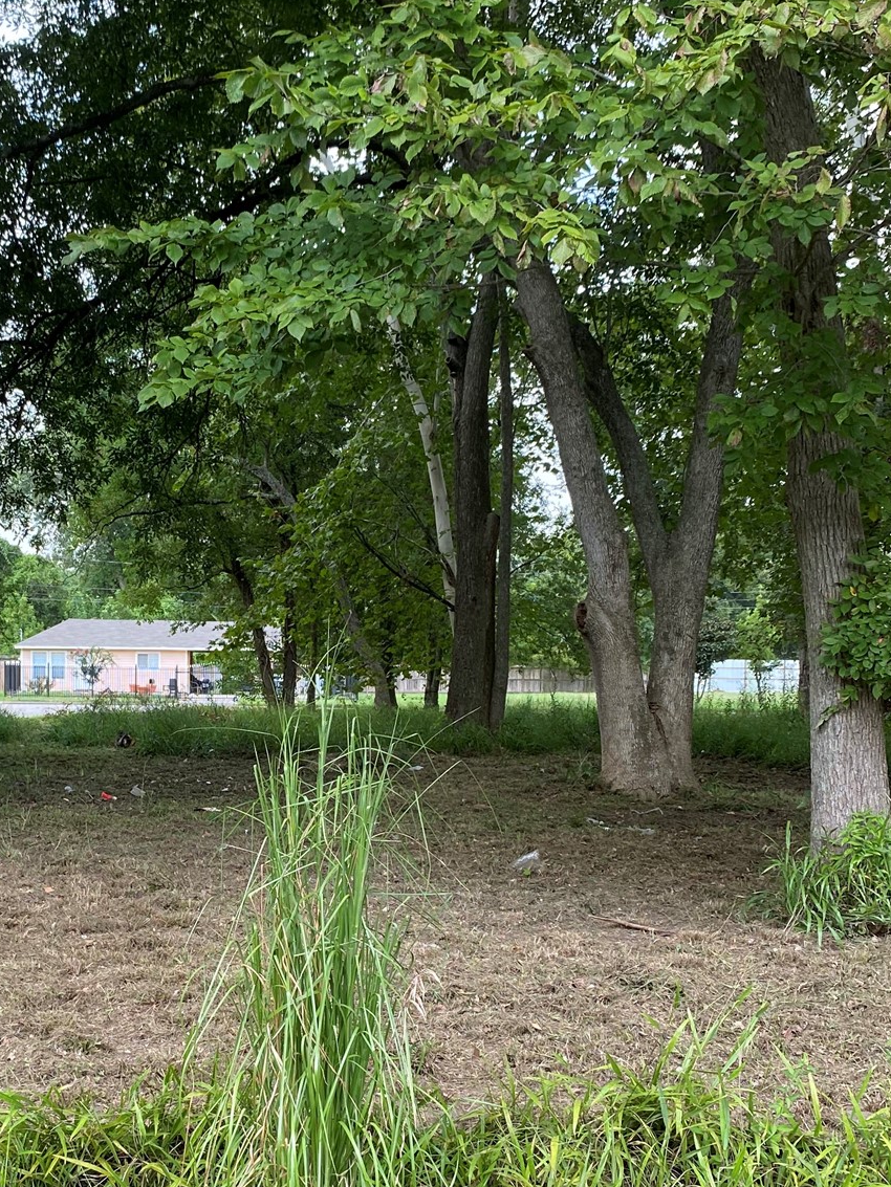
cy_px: 751
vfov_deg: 40.1
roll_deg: -0.2
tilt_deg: -1.6
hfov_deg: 30.3
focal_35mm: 47
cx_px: 215
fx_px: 1613
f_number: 1.8
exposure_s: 1/305
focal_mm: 4.25
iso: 32
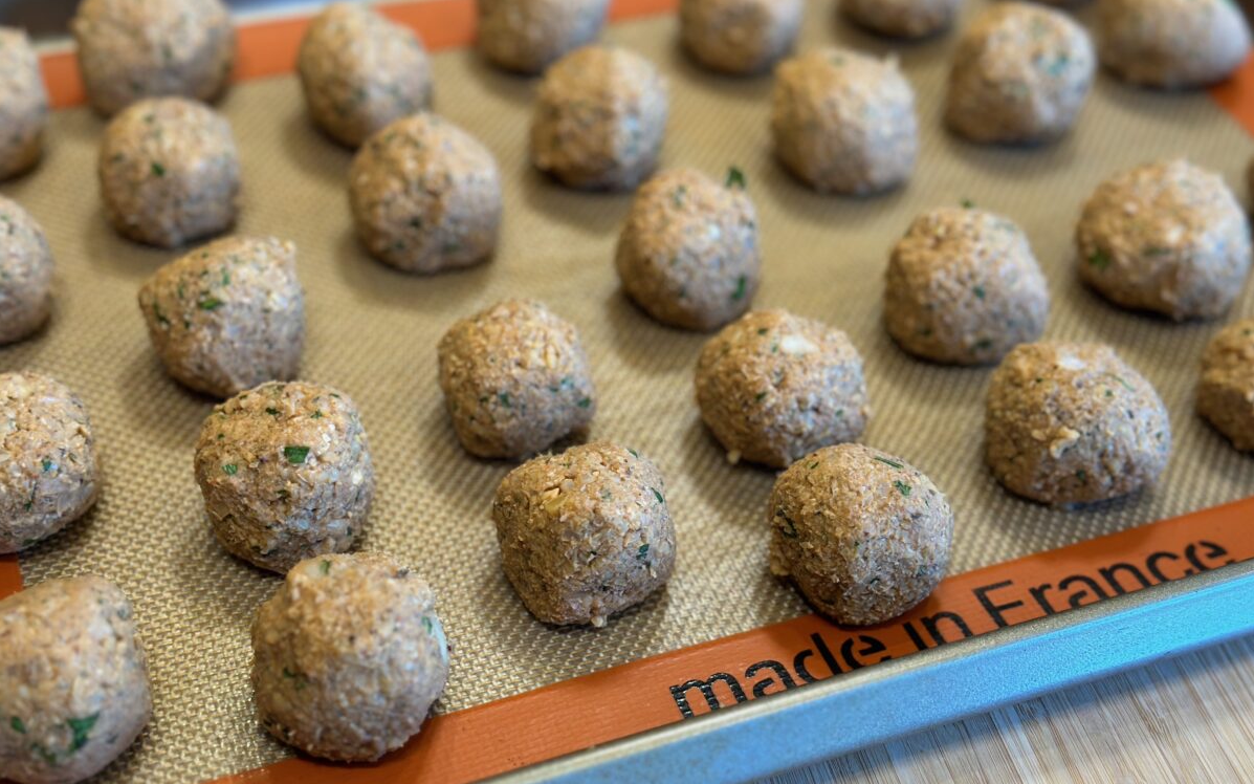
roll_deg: -4.4
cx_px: 628
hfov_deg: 39.6
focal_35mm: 51
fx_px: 1743
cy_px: 434
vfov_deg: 25.3
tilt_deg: -44.8
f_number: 1.78
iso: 160
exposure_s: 1/120
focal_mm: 6.86
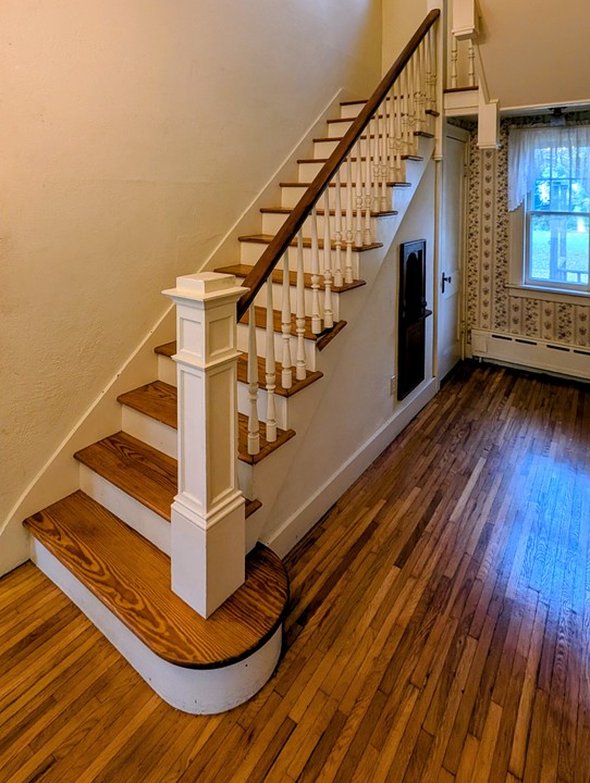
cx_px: 294
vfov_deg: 81.3
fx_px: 408
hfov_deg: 71.7
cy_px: 202
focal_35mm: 18
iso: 89
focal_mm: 2.02
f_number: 1.7
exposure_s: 1/120
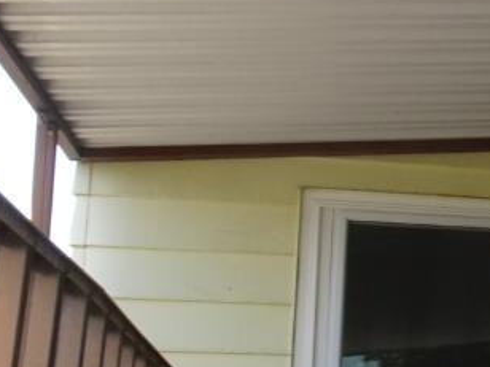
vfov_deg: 12.6
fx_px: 1656
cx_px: 892
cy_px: 287
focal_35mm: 117
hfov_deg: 14.7
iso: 80
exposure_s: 1/80
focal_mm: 4.1
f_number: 3.5
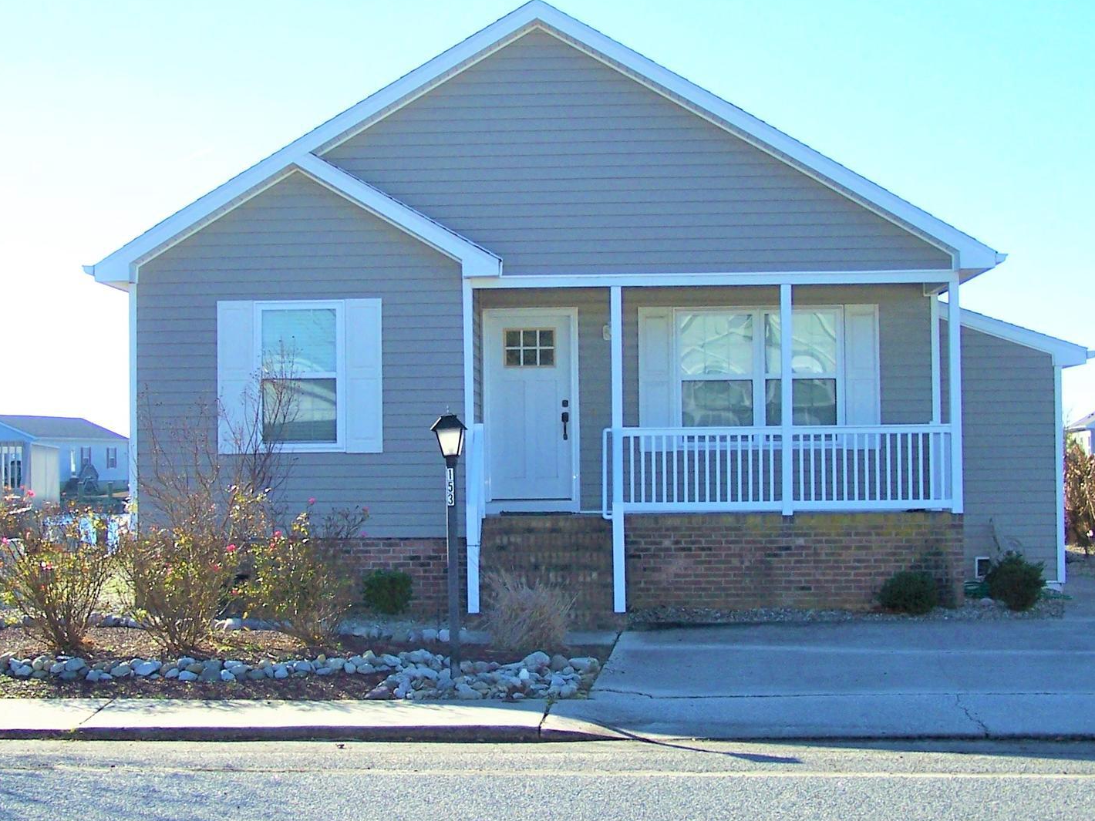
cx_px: 498
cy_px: 395
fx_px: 1961
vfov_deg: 23.6
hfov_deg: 31.2
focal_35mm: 62
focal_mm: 7.1
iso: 80
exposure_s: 1/1000
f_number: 2.9
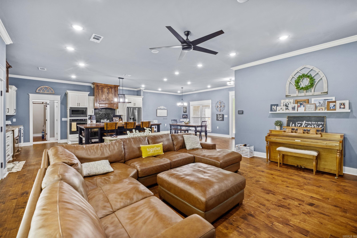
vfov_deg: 77.3
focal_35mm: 15
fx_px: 149
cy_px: 119
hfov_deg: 100.4
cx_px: 178
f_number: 8
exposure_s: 2
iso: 400
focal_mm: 10
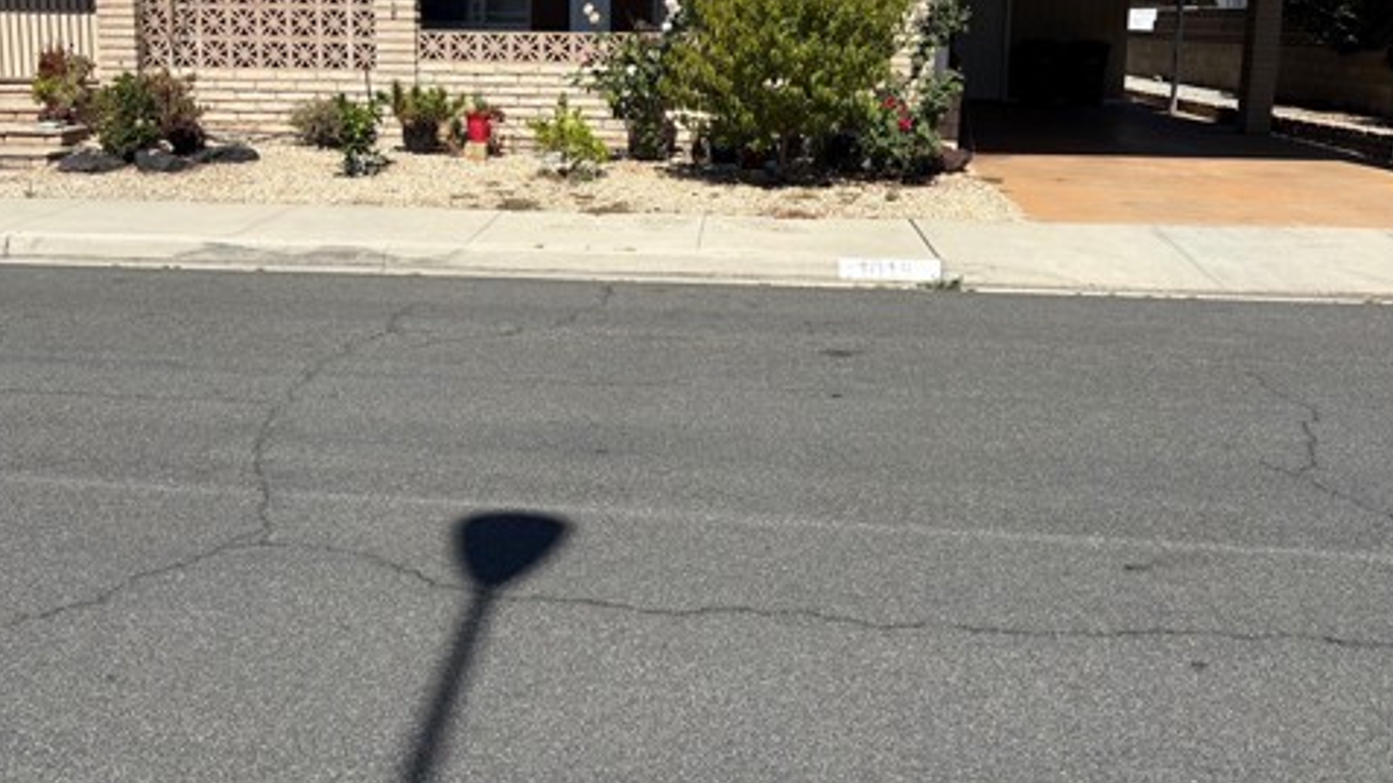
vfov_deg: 31.0
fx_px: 1403
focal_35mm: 38
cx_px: 590
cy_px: 278
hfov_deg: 52.6
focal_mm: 5.96
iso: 50
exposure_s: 1/4329
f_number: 1.6
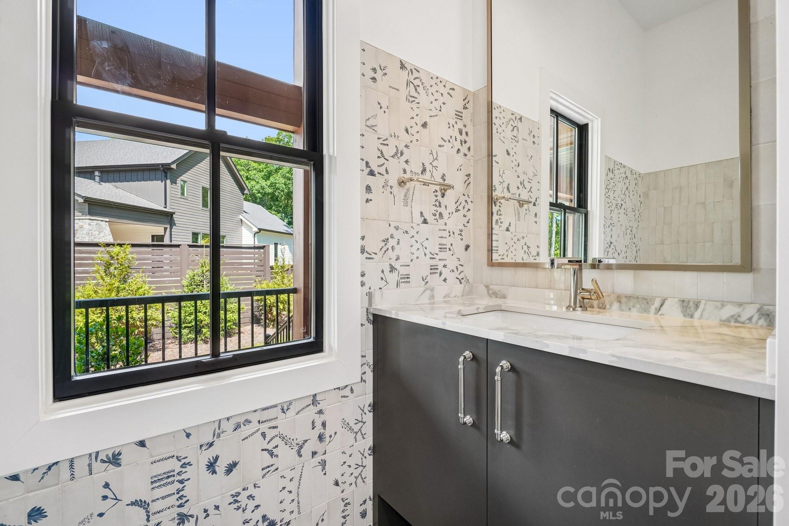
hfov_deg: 100.4
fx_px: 329
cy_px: 263
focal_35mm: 15
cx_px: 394
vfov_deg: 77.3
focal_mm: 10
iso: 400
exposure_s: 1/25
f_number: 8
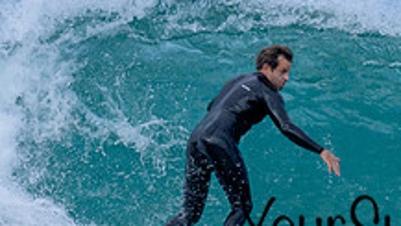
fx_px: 32745
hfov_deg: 0.7
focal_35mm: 3080
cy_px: 201
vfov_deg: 0.4
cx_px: 383
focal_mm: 800
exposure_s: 1/2000
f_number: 6.3
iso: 500
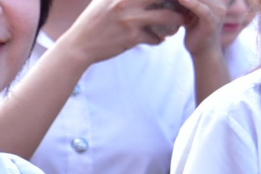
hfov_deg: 3.4
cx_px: -72
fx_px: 4326
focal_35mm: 597
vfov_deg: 2.3
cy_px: 173
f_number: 6.3
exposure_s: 1/160
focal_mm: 100
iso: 250
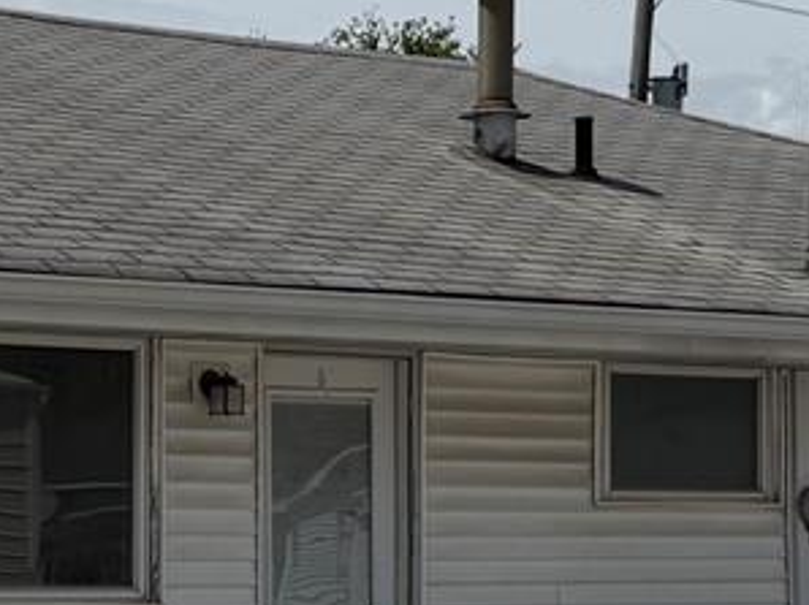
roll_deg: +0.1
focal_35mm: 129
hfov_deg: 14.9
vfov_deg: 11.4
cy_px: 448
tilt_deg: +2.6
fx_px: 3012
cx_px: -98
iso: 80
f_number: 1.78
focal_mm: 6.76
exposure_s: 1/11905
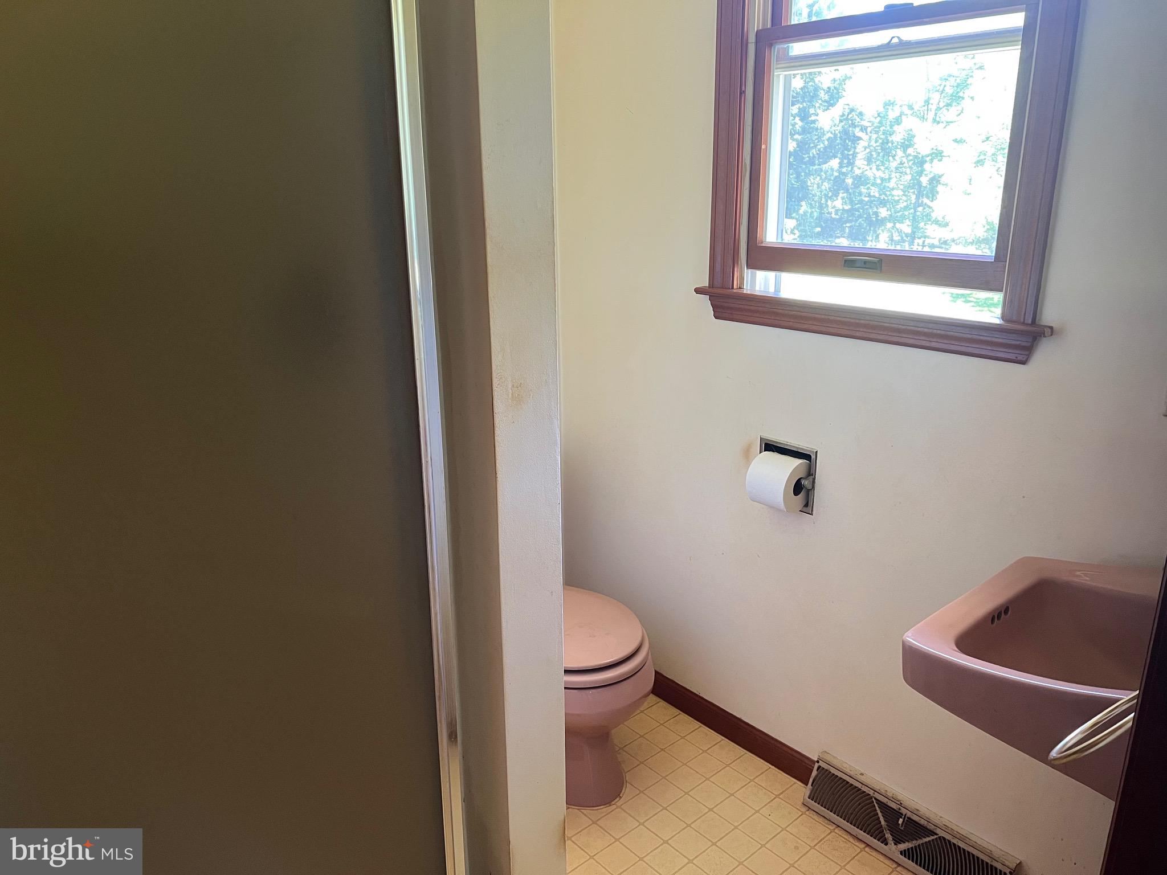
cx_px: 584
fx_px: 877
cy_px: 438
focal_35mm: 26
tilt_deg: -17.4
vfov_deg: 53.1
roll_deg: +1.3
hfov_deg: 67.3
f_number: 1.5
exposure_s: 1/60
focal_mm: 5.7
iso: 200
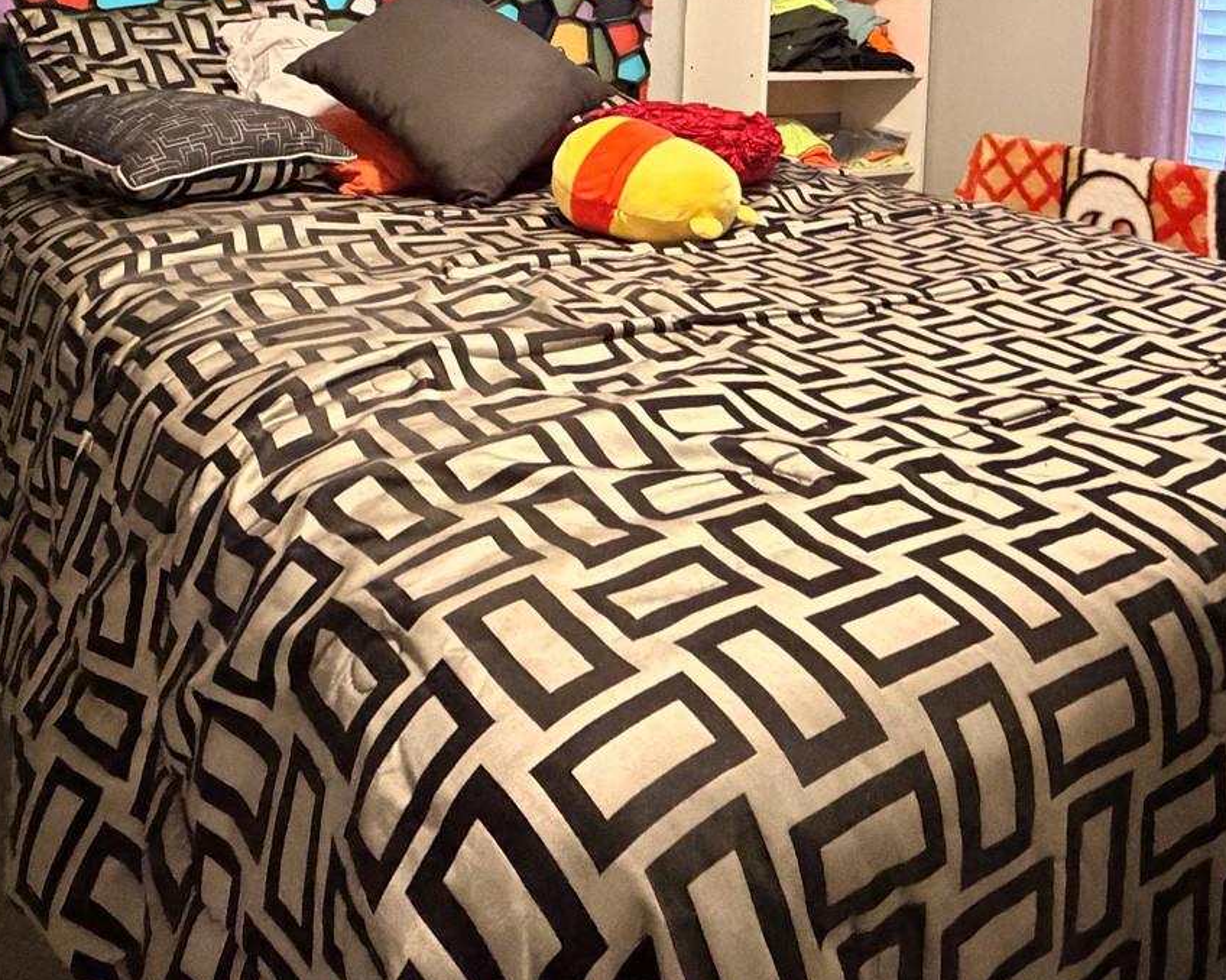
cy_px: 3
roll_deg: -2.5
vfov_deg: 39.4
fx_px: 1197
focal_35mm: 33
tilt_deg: -1.2
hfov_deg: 54.2
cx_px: 607
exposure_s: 1/30
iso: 1600
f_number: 2.2
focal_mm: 2.22
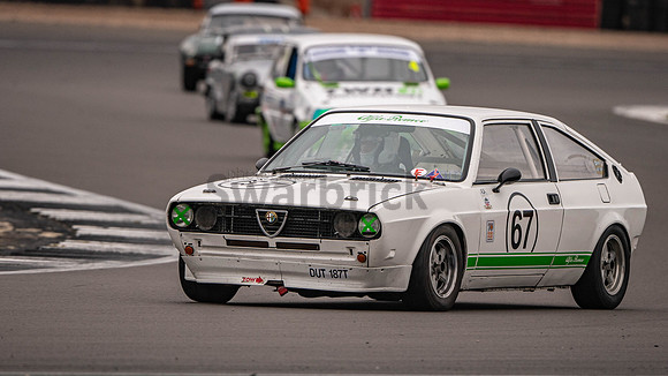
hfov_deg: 3.4
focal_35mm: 631
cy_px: 215
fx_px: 11182
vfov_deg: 1.9
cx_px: 350
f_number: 5.6
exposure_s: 1/640
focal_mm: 500
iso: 800
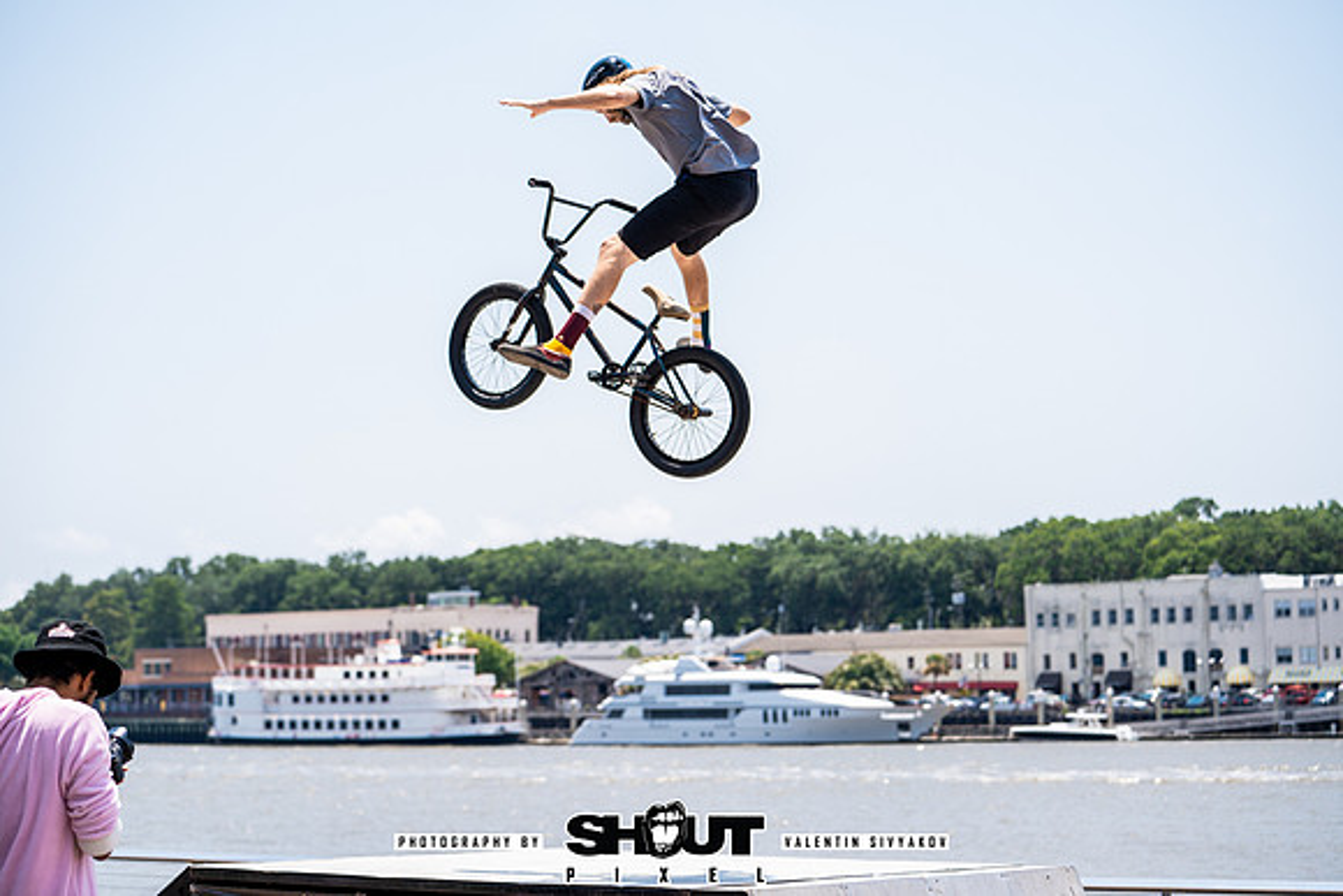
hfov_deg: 28.1
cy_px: 448
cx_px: 672
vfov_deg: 19.0
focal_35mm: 72
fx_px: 2685
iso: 125
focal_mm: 70
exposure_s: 1/1600
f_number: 3.5
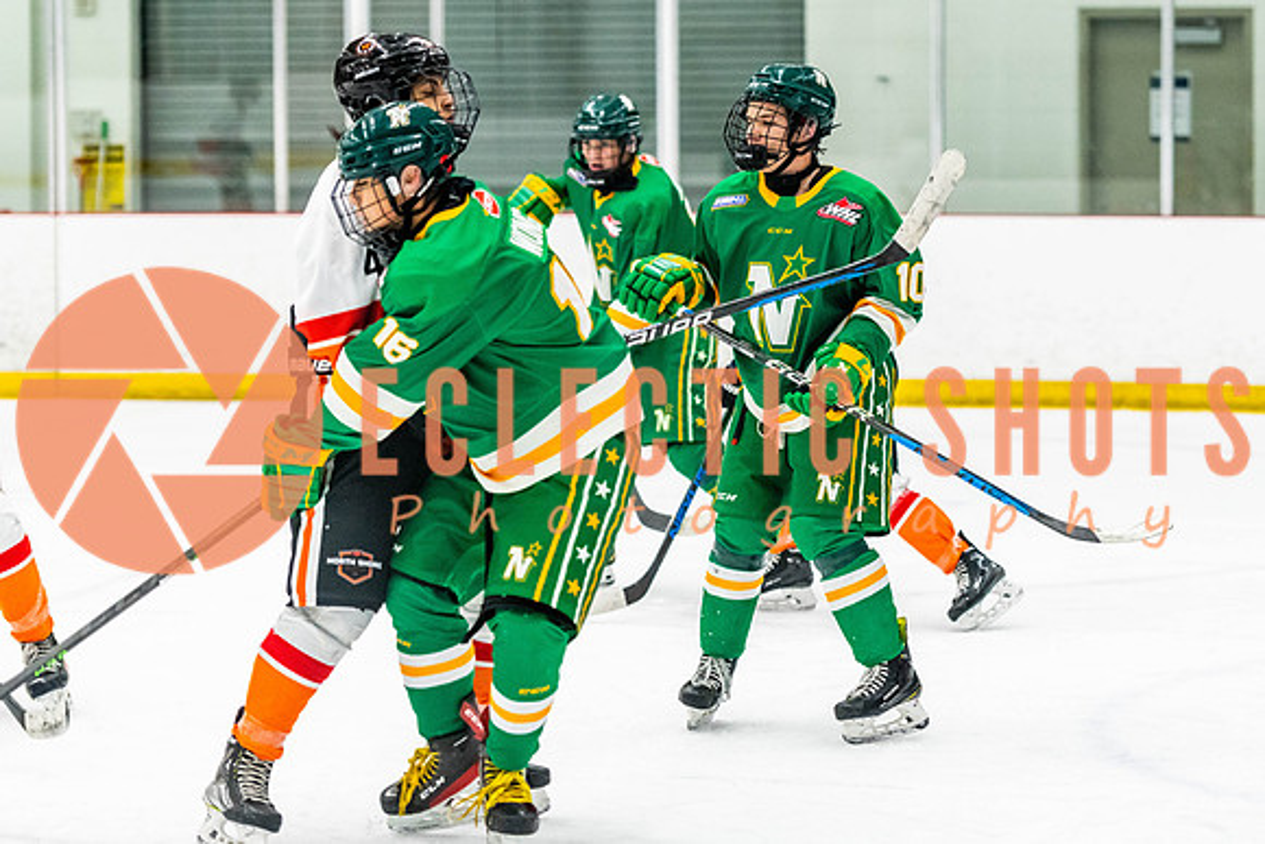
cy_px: 339
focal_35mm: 138
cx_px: 808
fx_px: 4843
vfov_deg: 10.0
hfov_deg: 14.9
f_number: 2.8
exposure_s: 1/640
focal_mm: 105
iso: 2200
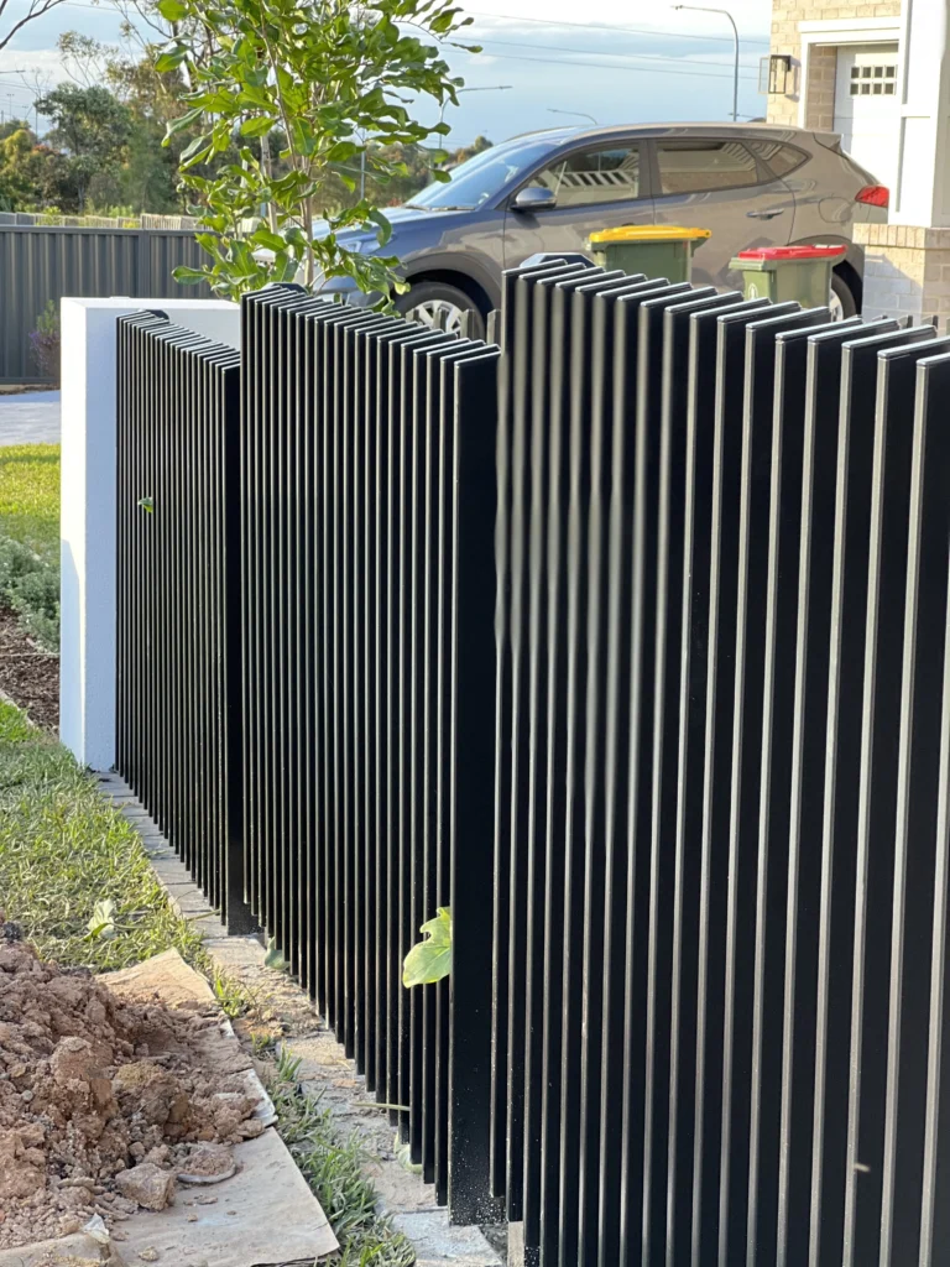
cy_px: 634
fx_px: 2818
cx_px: 475
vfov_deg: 25.3
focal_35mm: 77
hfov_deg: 19.1
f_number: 2.8
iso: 125
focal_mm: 9
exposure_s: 1/121
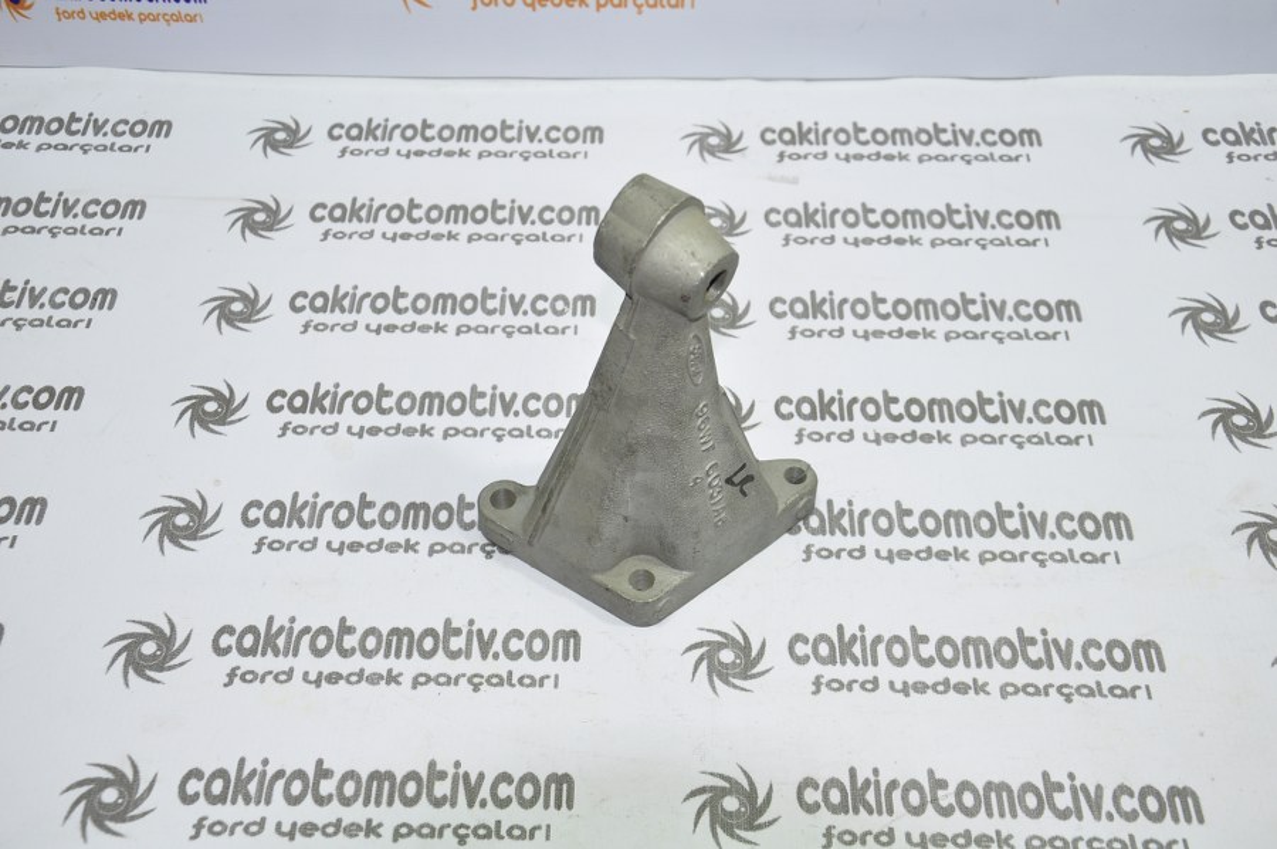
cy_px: 424
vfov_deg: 29.8
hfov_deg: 43.6
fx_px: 1594
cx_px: 638
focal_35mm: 45
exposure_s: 1/25
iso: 200
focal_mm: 30
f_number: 5.6
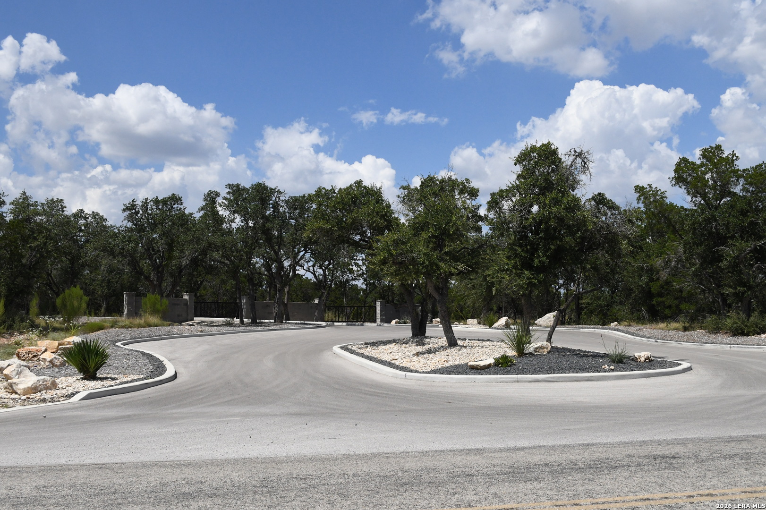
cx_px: 383
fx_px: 829
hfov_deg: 49.6
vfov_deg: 34.2
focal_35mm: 39
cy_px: 255
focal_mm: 26
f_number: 8
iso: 1250
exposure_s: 1/8000
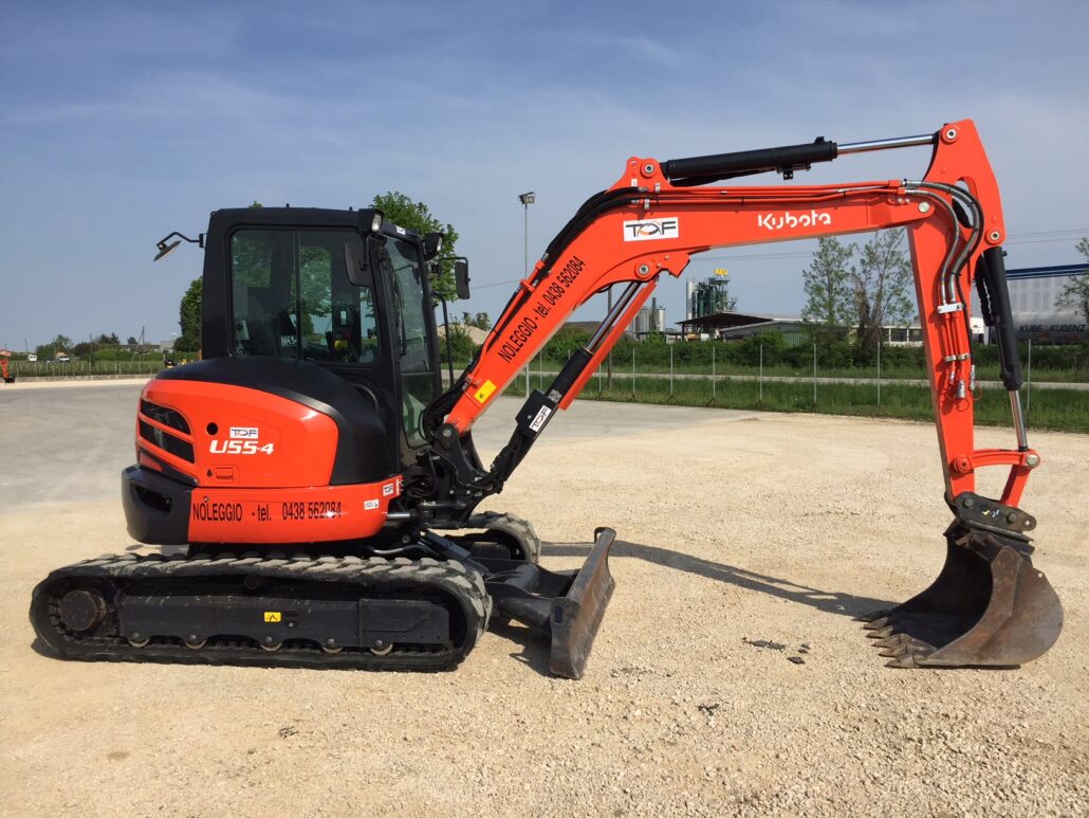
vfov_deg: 48.2
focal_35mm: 29
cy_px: 409
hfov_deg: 61.6
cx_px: 544
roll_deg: -0.4
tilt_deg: -3.5
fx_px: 913
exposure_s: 1/2825
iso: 32
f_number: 2.2
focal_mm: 4.15
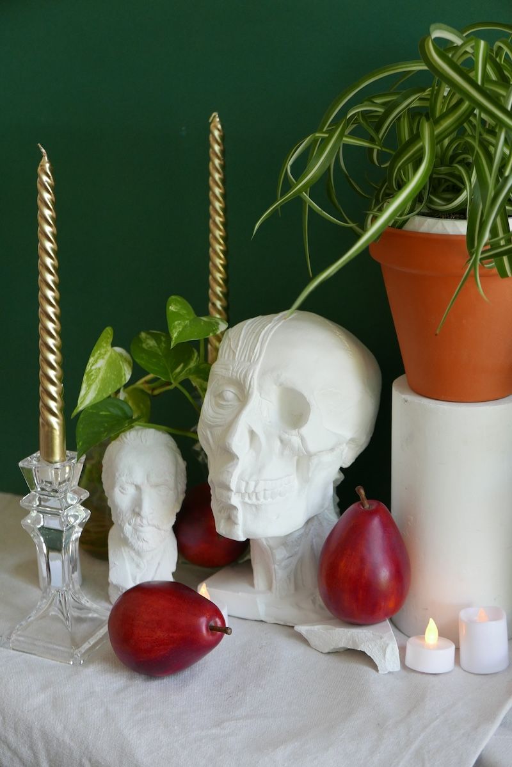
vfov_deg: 30.9
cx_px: 256
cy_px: 384
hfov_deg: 21.0
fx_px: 1384
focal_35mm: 65
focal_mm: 29.3
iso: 800
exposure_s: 1/125
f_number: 2.8
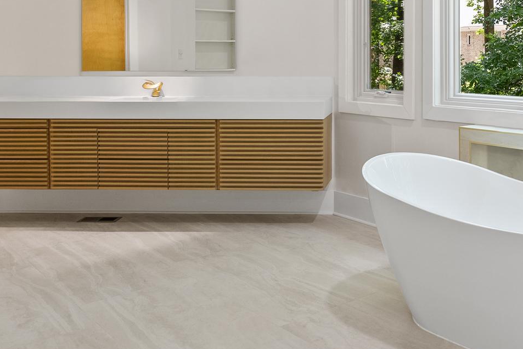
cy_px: 47
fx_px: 640
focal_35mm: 44
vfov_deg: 29.4
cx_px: 385
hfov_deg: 43.2
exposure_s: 1/25
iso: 800
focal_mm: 20.5
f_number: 5
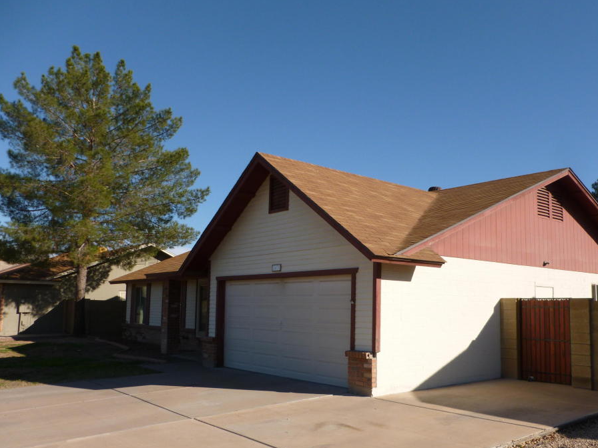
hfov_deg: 56.6
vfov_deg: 44.1
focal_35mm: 32
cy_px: 243
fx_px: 553
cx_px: 340
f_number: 3.3
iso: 100
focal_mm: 5
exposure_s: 1/1000
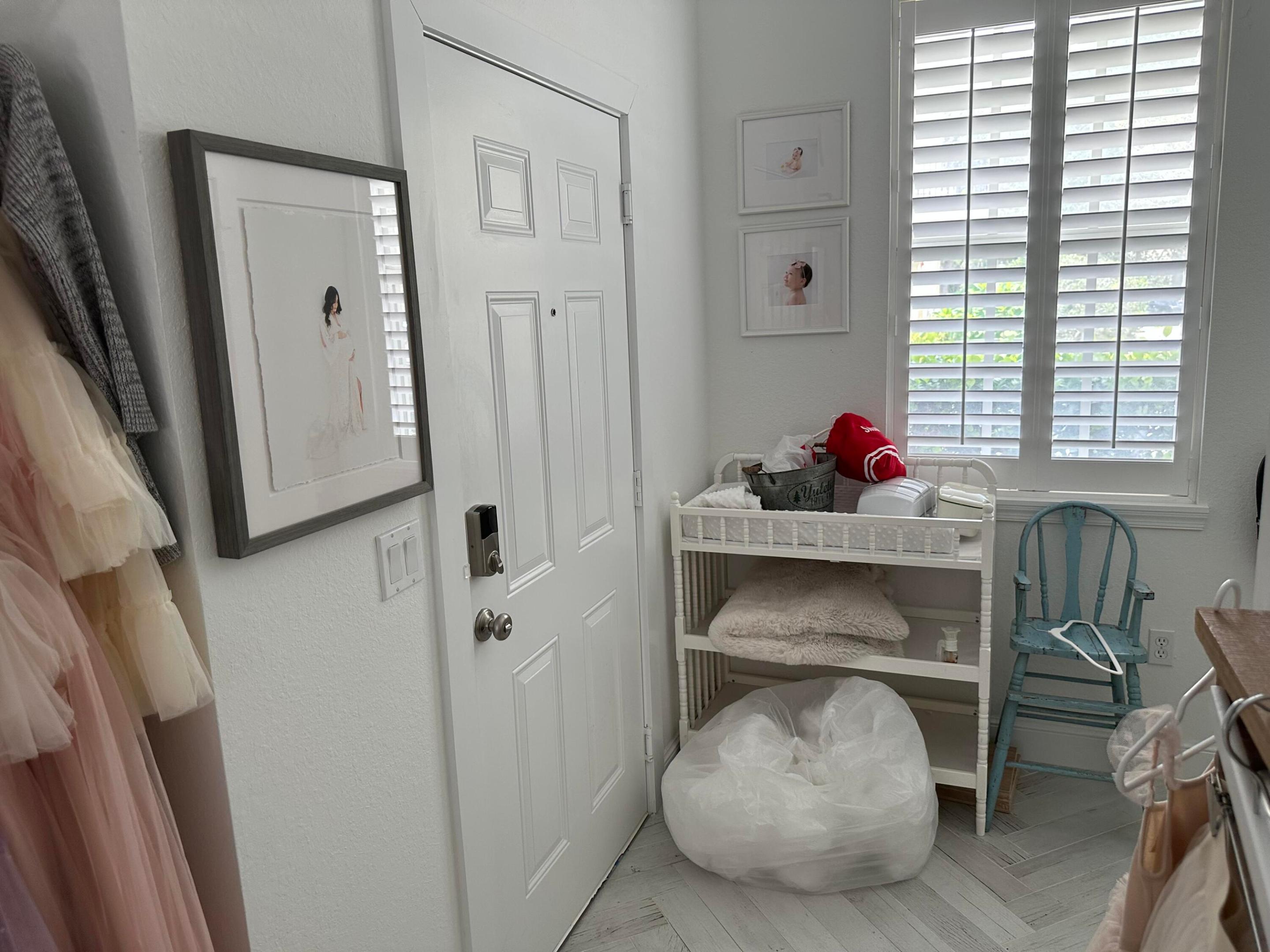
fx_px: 881
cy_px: 476
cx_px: 635
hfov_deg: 71.6
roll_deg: +2.0
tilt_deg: -9.3
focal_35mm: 24
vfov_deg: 56.8
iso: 160
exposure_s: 1/120
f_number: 1.78
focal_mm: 6.86
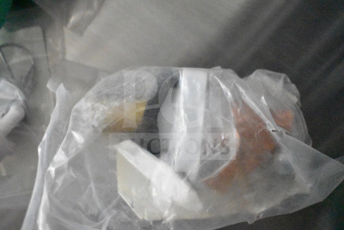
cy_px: 115
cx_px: 172
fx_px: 344
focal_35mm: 36
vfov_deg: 36.9
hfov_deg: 53.1
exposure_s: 1/40
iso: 22800
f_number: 3.8
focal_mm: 24
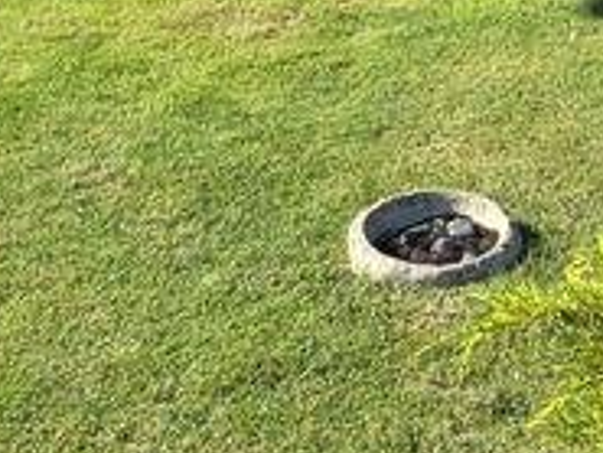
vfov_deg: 17.1
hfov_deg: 25.9
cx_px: 577
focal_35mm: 72
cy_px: -342
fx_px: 1255
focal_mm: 2.2
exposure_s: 1/1332
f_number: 2.2
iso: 50
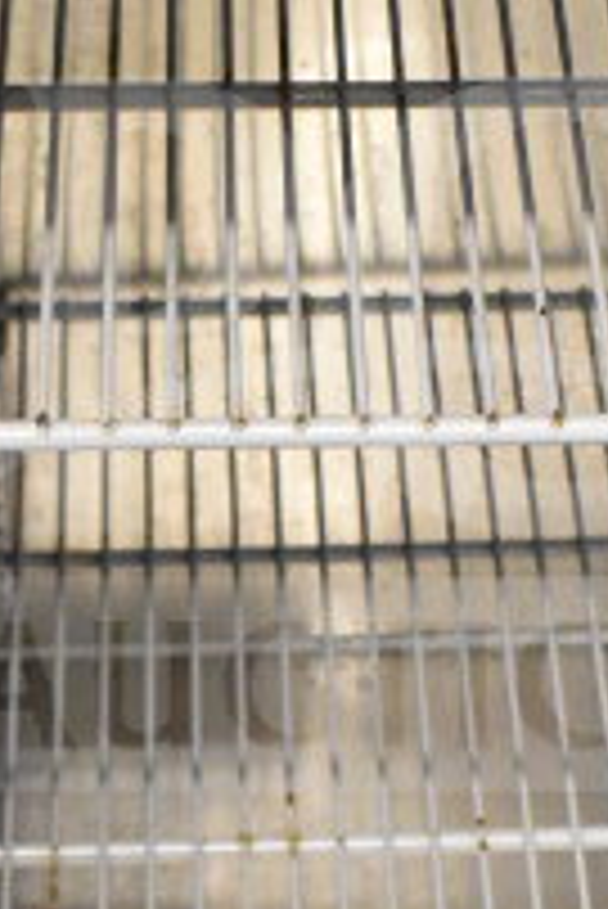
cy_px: 434
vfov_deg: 15.1
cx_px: 423
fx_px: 3439
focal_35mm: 136
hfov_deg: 10.1
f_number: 4.5
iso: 6400
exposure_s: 1/80
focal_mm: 20
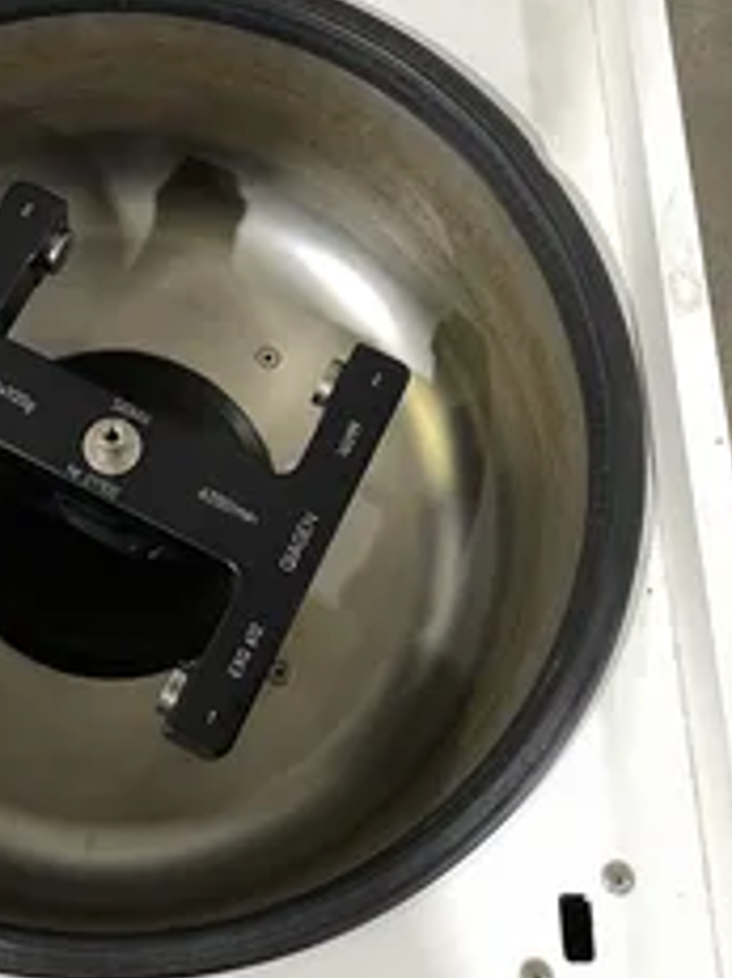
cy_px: 406
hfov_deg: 31.2
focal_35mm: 45
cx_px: 127
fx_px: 1270
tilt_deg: -70.7
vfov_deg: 42.0
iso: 160
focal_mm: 4.2
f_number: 1.6
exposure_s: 1/60
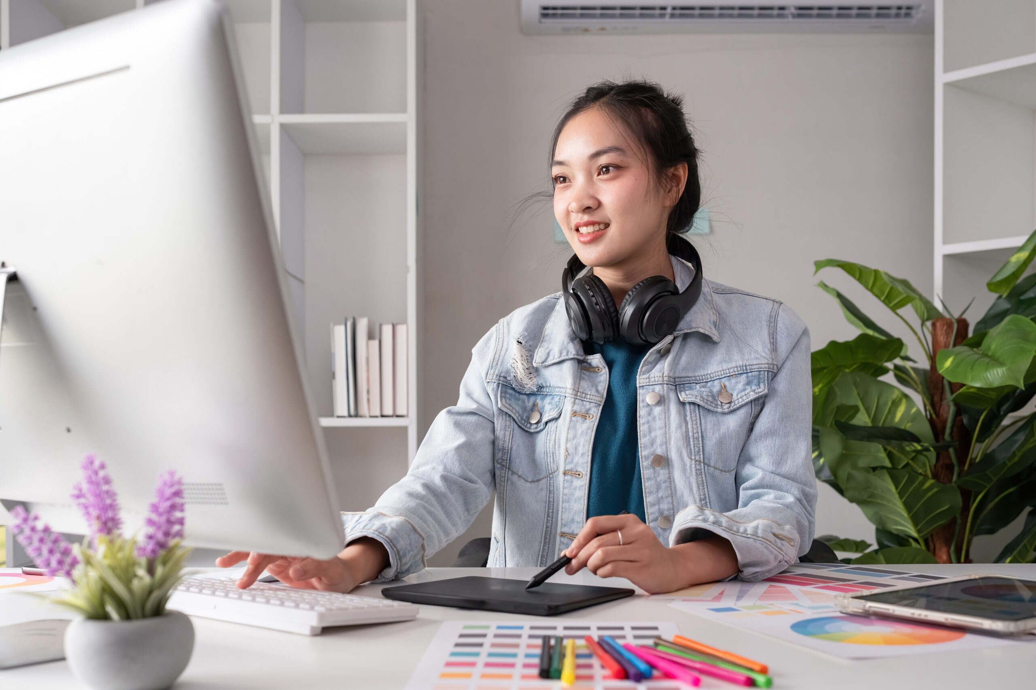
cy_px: 345
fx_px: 1180
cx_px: 518
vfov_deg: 32.6
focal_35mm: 41
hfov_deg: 47.4
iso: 640
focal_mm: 27
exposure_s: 1/250
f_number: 2.8
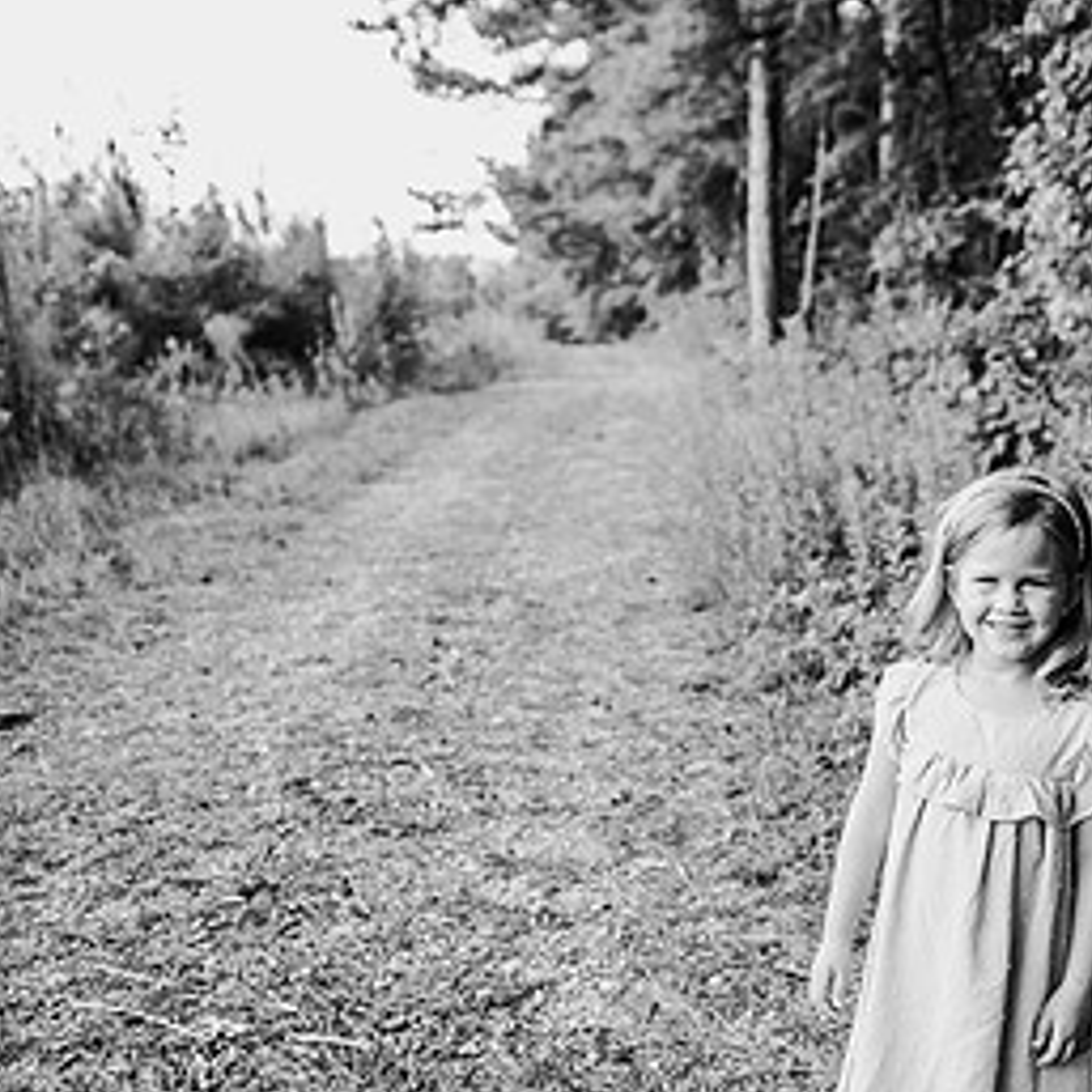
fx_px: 1642
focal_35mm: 46
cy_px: 729
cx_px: 820
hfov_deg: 35.9
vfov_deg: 36.4
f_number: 2.2
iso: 320
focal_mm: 24
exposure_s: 1/250
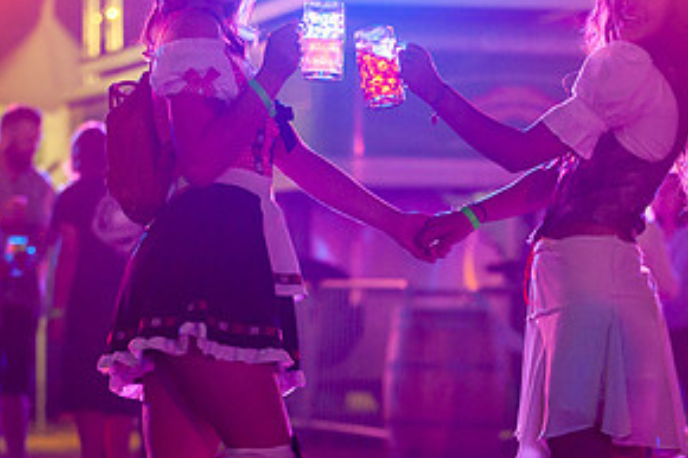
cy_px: 292
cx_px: 408
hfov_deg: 10.5
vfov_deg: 7.0
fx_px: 3743
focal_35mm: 196
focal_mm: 98
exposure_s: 1/200
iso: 1250
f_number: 2.8
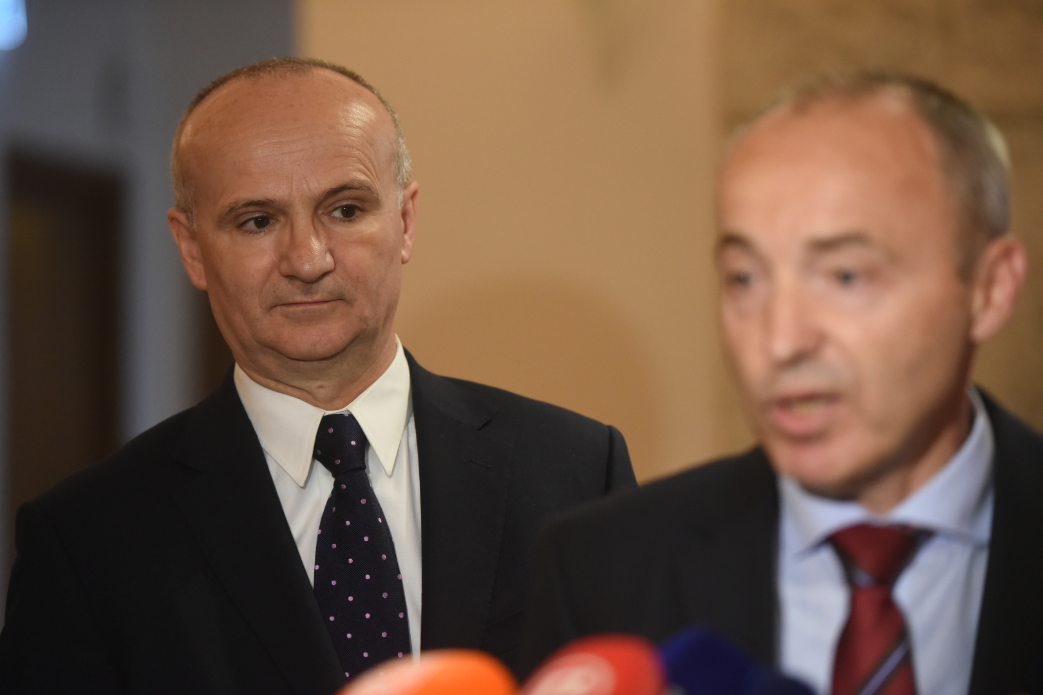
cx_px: 522
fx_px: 4201
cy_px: 348
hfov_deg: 14.2
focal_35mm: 145
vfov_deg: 9.5
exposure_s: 1/250
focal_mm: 145
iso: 3200
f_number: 2.8
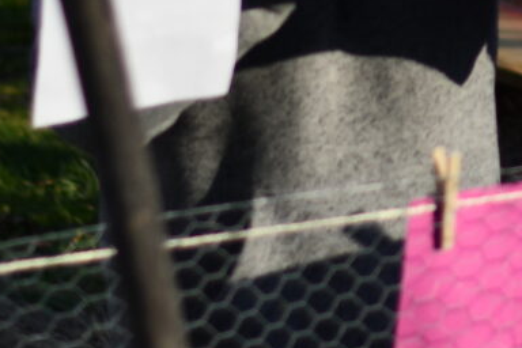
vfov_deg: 3.4
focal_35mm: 400
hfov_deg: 5.1
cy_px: -597
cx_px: 1000
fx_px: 5800
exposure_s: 1/8000
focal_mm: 50
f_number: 2.2
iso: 125
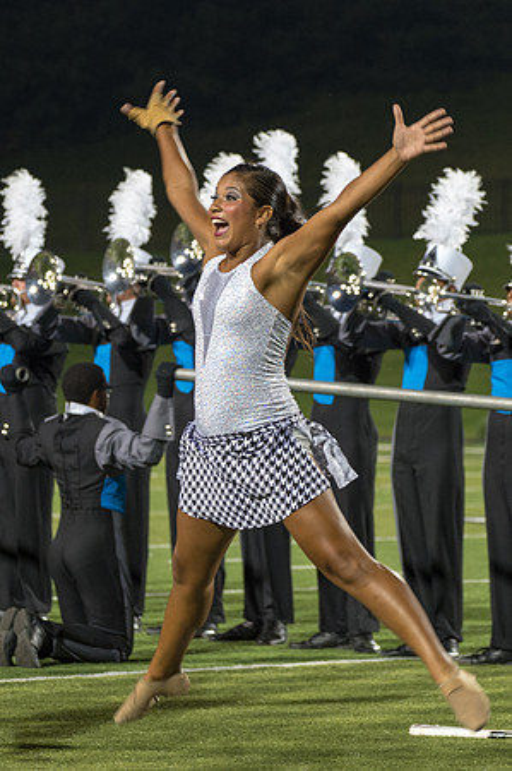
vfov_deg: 9.1
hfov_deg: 6.0
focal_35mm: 227
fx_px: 4853
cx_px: 239
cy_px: 332
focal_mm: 125
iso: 2800
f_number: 4.8
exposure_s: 1/160
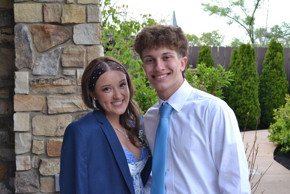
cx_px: 145
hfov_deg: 38.9
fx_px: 411
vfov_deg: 26.5
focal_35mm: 51
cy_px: 97
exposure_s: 1/500
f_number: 5
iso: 1100
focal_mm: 34
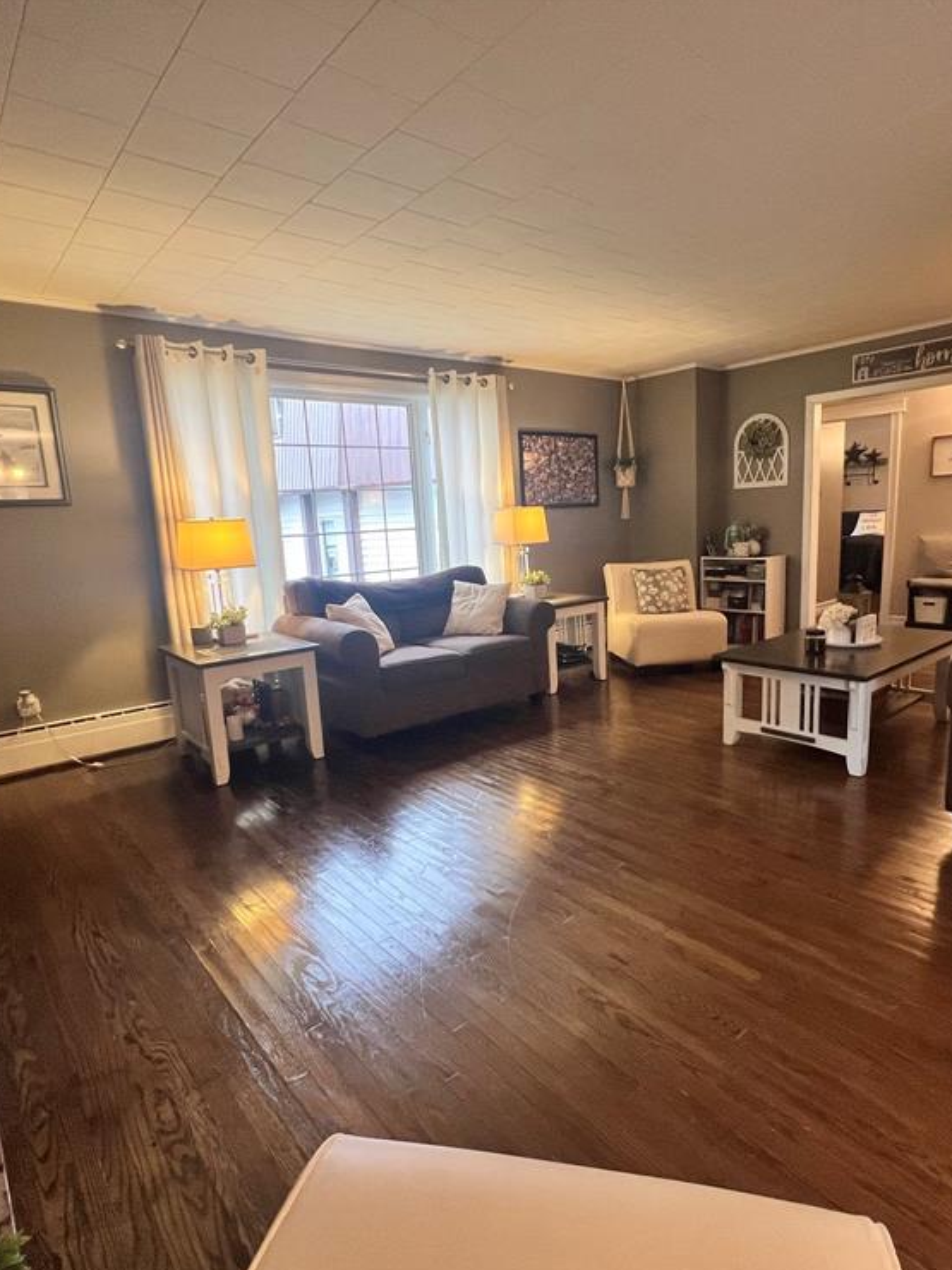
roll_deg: +3.2
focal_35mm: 18
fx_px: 660
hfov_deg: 71.4
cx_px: 525
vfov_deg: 87.7
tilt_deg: -11.1
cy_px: 650
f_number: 1.8
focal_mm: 1.57
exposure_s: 1/60
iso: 320
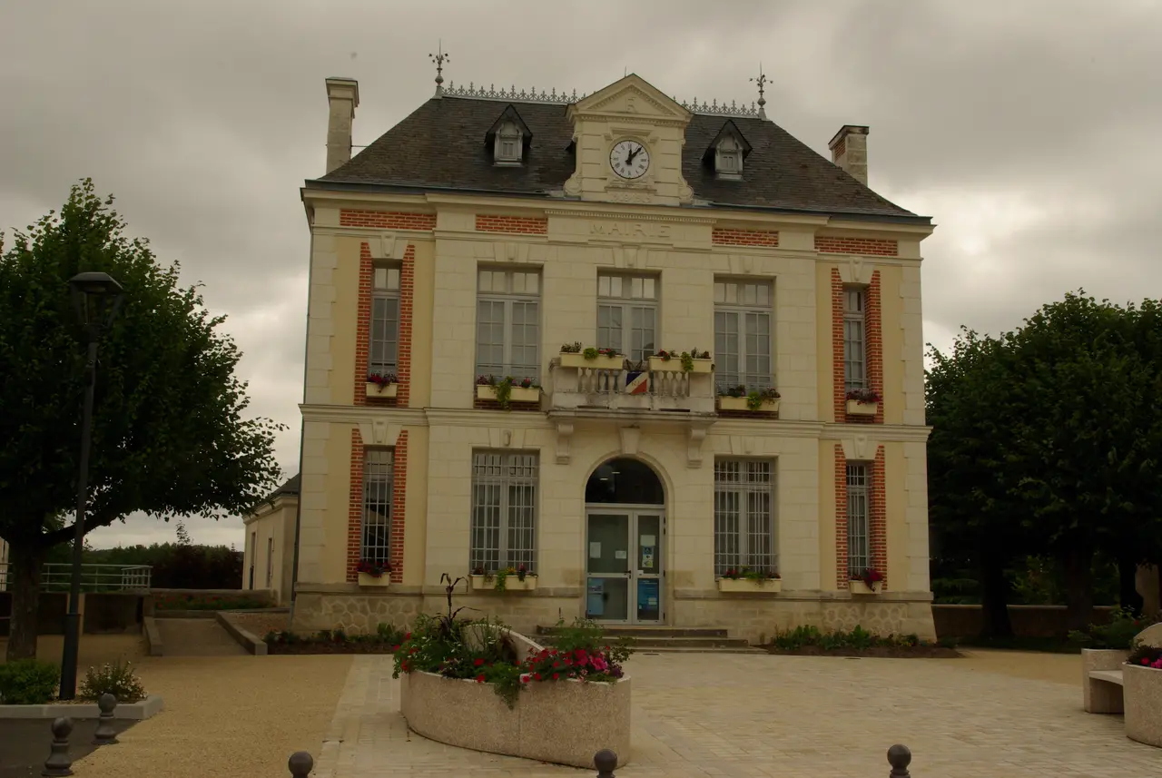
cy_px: 389
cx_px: 581
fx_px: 1260
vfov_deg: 34.3
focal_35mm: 39
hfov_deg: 49.5
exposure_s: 1/250
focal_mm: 26
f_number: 19
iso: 400
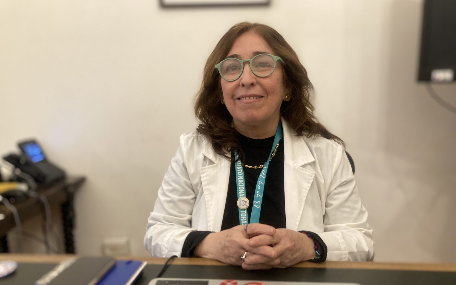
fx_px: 373
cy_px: 163
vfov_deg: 41.7
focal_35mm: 30
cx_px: 226
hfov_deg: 62.9
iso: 250
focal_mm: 3.99
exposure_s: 1/33
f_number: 1.8
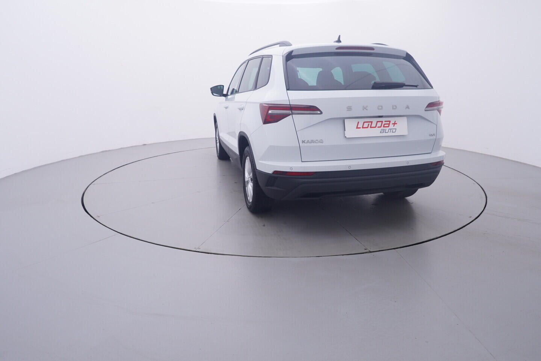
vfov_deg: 56.2
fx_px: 338
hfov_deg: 77.3
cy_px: 180
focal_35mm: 22
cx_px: 270
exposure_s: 1/80
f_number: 5
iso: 200
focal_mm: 15
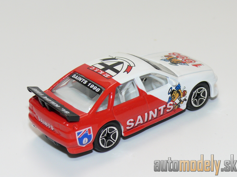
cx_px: 119
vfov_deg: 14.2
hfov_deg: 18.9
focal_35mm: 104
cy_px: 88
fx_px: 712
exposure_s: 1/30
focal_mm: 13.5
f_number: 4
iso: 100
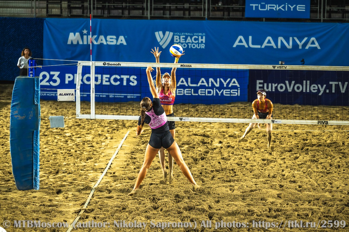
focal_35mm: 120
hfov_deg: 17.1
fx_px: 1163
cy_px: 116
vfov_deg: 11.4
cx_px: 174
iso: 800
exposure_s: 1/640
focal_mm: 120
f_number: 3.2
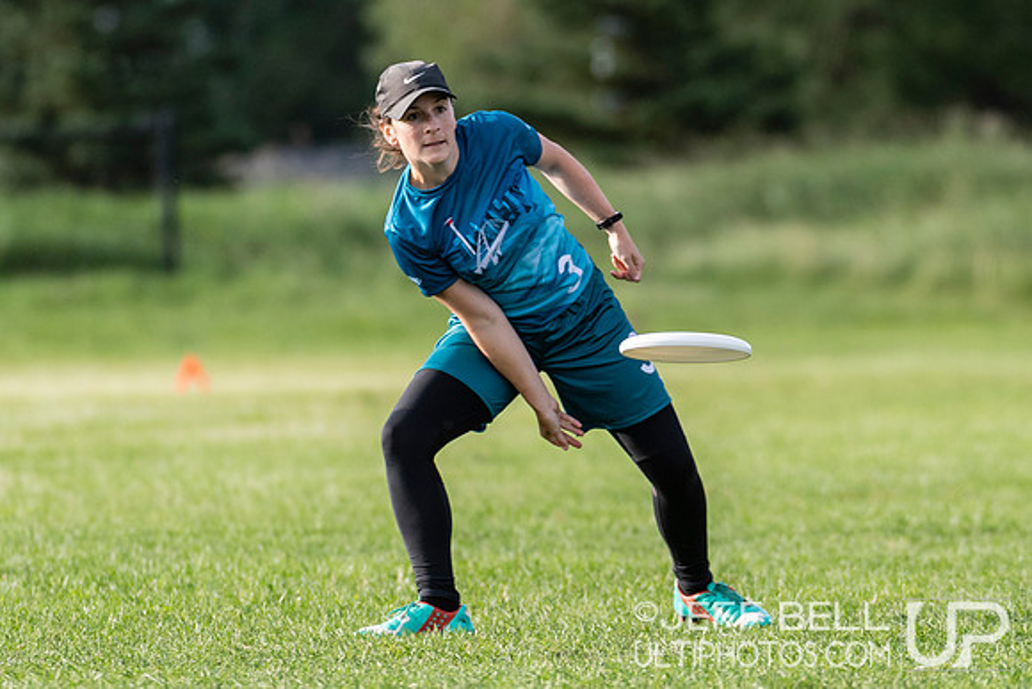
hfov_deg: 2.6
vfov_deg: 1.7
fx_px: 22829
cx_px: 642
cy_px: 202
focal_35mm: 796
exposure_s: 1/1600
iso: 400
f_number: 4
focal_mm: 330
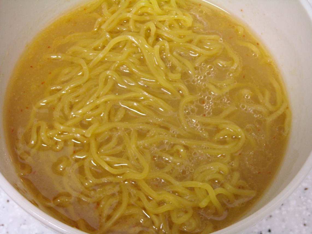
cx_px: 156
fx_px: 685
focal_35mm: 76
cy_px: 117
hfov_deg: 25.7
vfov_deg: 19.4
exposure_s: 1/22
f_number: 3.9
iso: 400
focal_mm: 12.3
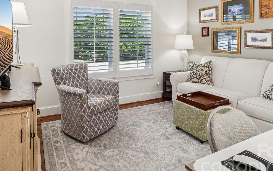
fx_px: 171
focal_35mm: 23
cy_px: 45
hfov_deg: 76.7
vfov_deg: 51.1
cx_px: 116
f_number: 8
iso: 320
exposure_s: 1/30
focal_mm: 10
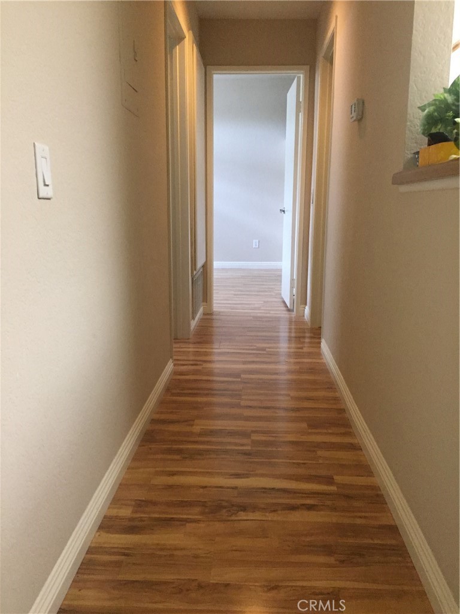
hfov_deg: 48.2
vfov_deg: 61.7
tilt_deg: -10.7
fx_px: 514
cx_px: 230
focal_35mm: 29
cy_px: 307
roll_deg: -0.8
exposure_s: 1/20
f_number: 2.2
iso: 250
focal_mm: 4.15
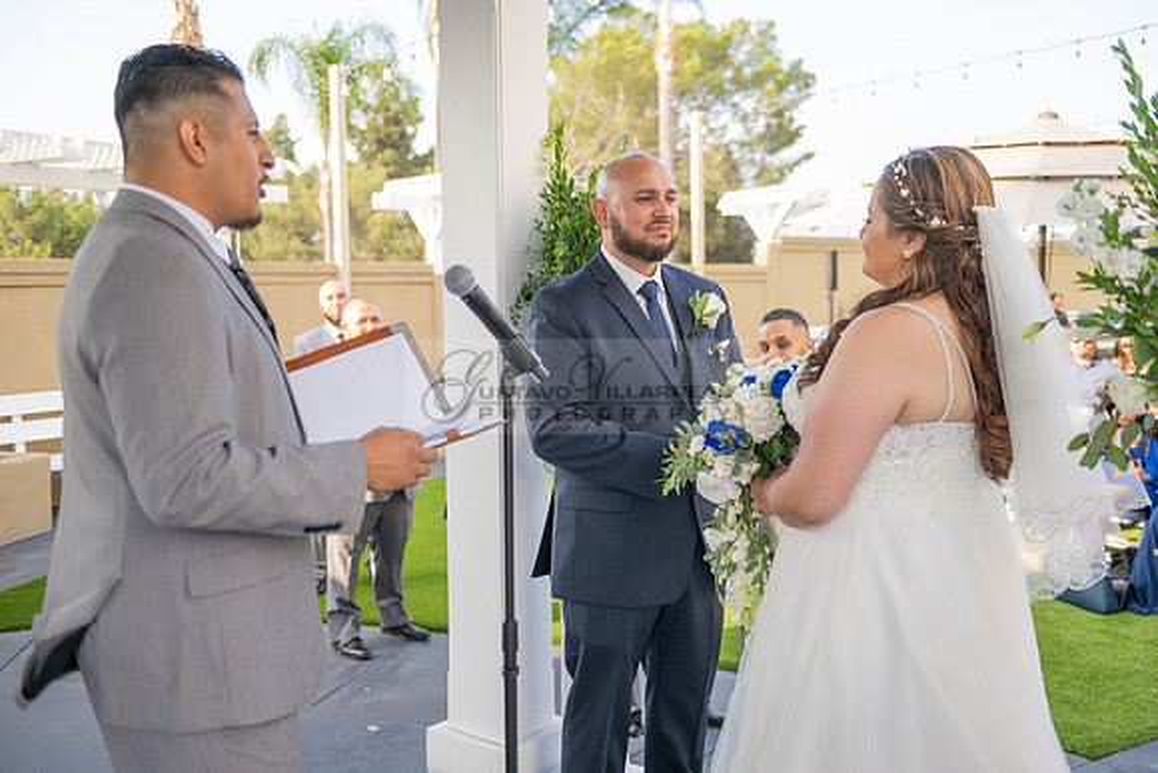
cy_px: 386
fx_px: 1126
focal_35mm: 35
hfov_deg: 54.4
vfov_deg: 37.9
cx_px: 579
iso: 400
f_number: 2.8
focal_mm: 35
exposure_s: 1/1000
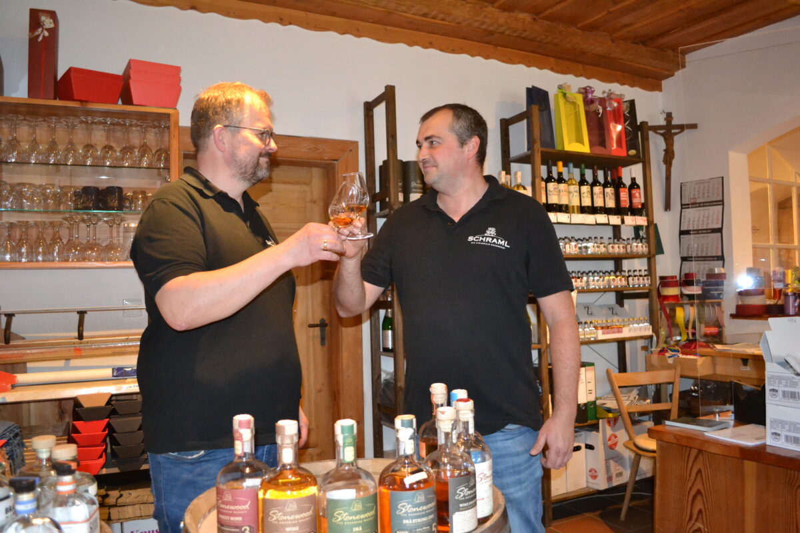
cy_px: 266
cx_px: 400
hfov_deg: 67.4
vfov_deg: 47.9
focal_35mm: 27
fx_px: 600
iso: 3200
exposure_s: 1/60
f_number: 3.5
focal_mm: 18
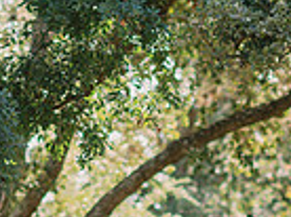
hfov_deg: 5.1
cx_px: 181
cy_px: 330
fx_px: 3248
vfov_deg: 3.8
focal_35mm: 387
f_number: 2.2
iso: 64
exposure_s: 1/1000
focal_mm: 85
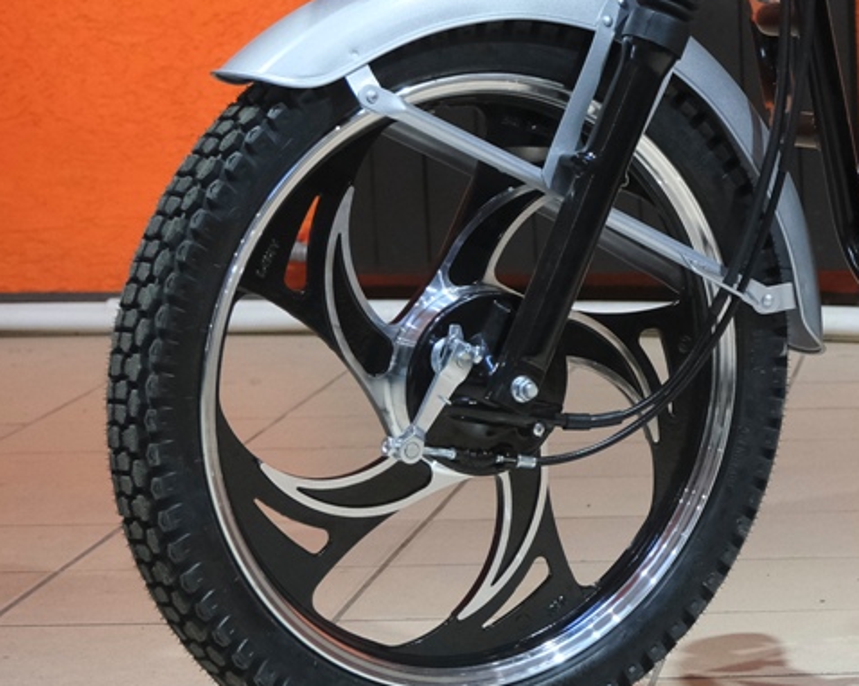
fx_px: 3914
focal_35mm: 154
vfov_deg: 9.8
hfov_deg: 12.1
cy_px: -233
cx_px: 1168
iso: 1600
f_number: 4
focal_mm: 32.5
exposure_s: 1/100
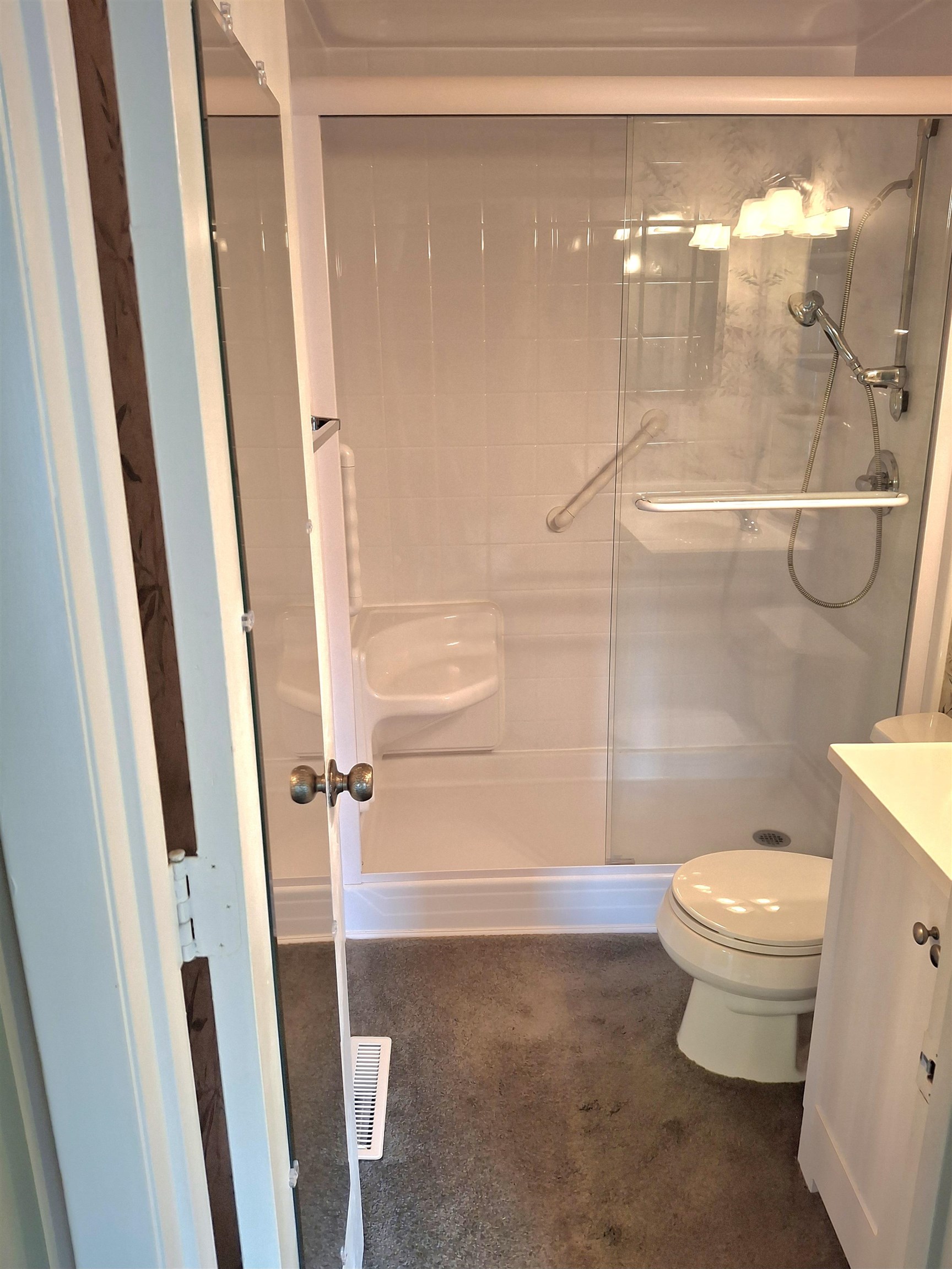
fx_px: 917
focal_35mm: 25
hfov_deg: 54.9
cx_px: 476
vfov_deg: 69.4
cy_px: 634
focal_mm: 4.69
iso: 250
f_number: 1.8
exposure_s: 1/30
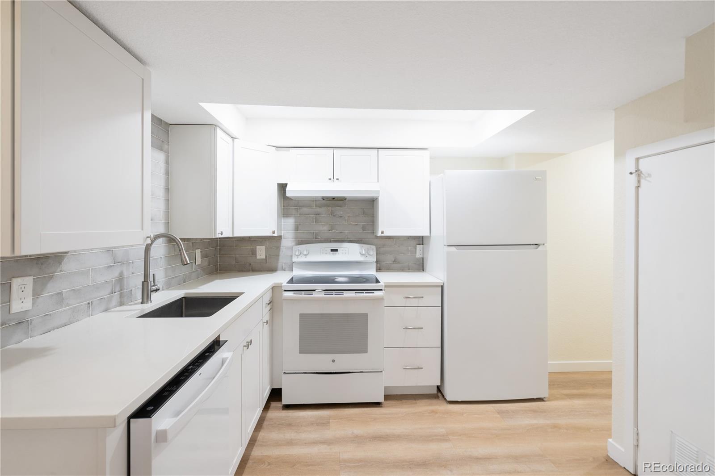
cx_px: 358
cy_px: 238
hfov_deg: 96.7
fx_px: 318
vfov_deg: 73.7
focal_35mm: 16
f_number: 6.3
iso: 400
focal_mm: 16
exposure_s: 1/8
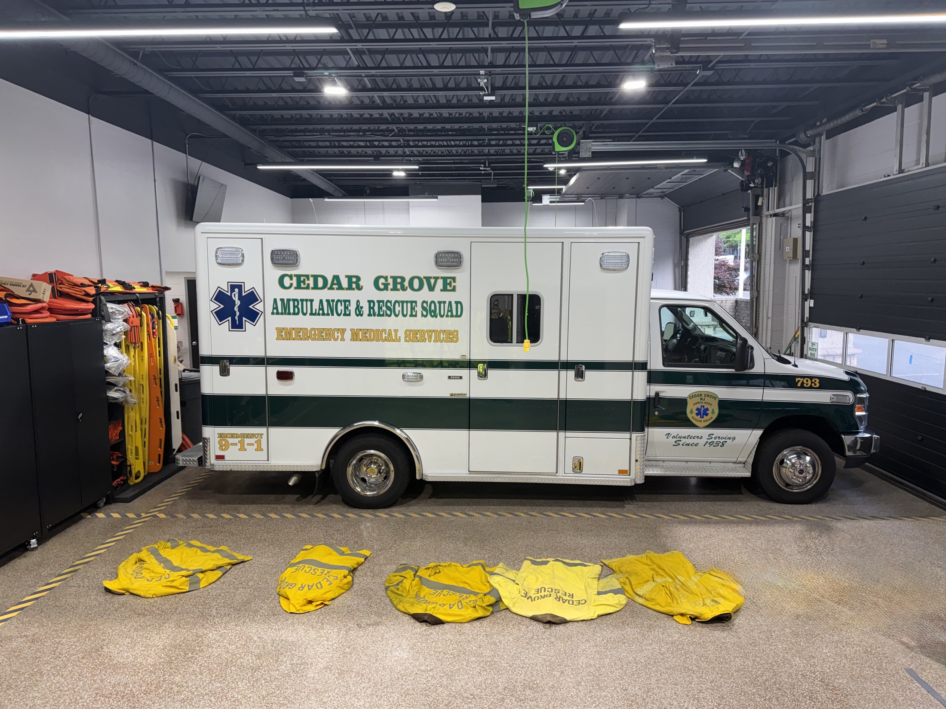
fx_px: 656
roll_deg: +0.8
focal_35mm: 24
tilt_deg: -6.5
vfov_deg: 56.8
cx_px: 473
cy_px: 354
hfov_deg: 71.6
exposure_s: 1/120
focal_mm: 6.76
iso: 125
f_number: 1.78
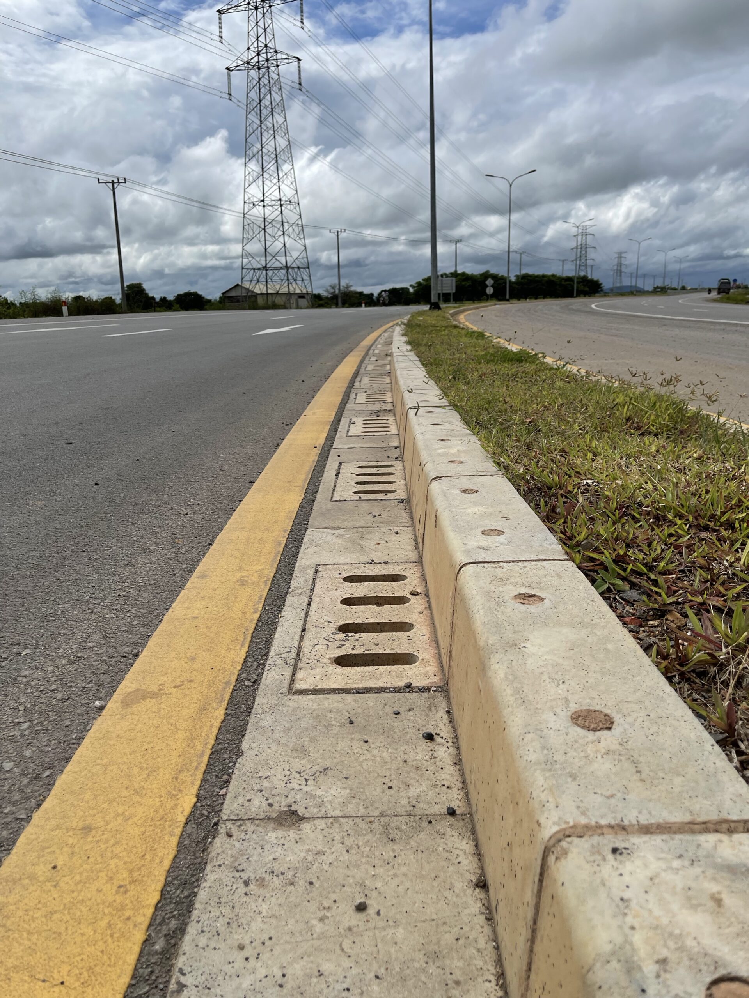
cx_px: 374
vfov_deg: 67.3
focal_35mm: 26
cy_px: 499
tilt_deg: -14.4
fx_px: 750
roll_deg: +1.8
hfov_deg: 53.1
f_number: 1.6
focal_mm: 5.1
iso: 32
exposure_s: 1/10000
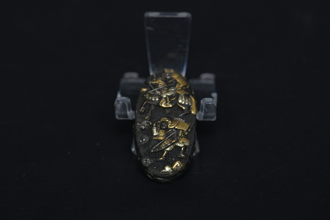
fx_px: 962
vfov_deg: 13.0
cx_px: 165
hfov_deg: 19.5
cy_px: 110
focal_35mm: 105
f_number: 10
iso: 5000
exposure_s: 1/125
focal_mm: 105
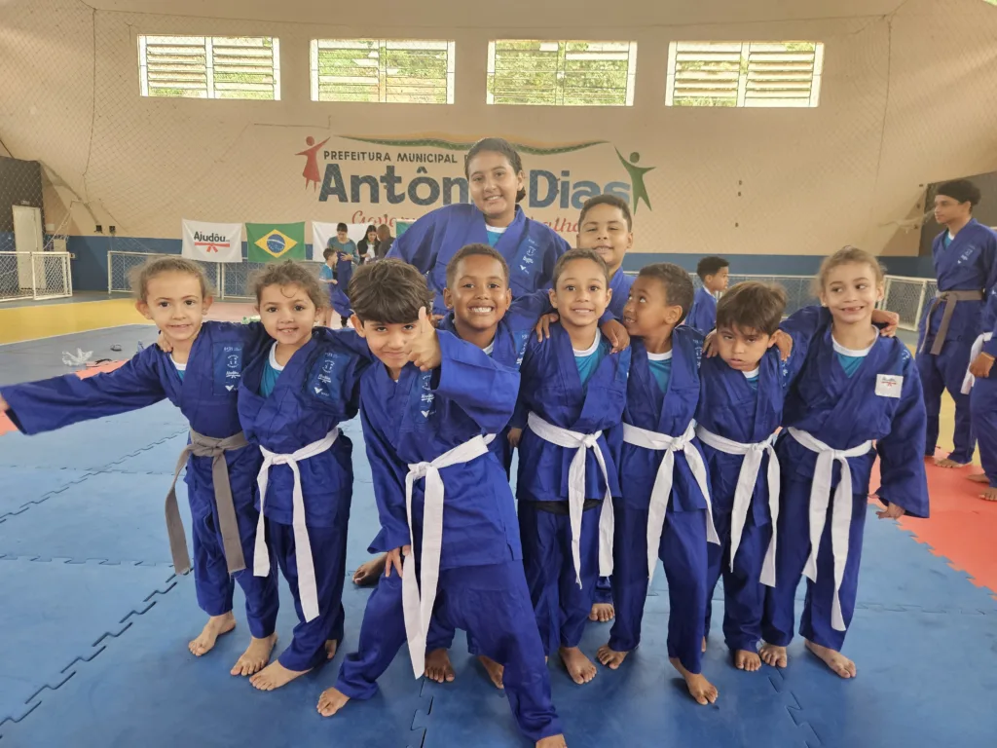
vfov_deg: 58.9
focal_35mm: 23
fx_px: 662
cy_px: 374
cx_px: 498
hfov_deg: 73.9
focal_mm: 5.4
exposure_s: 1/120
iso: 320
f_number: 1.8
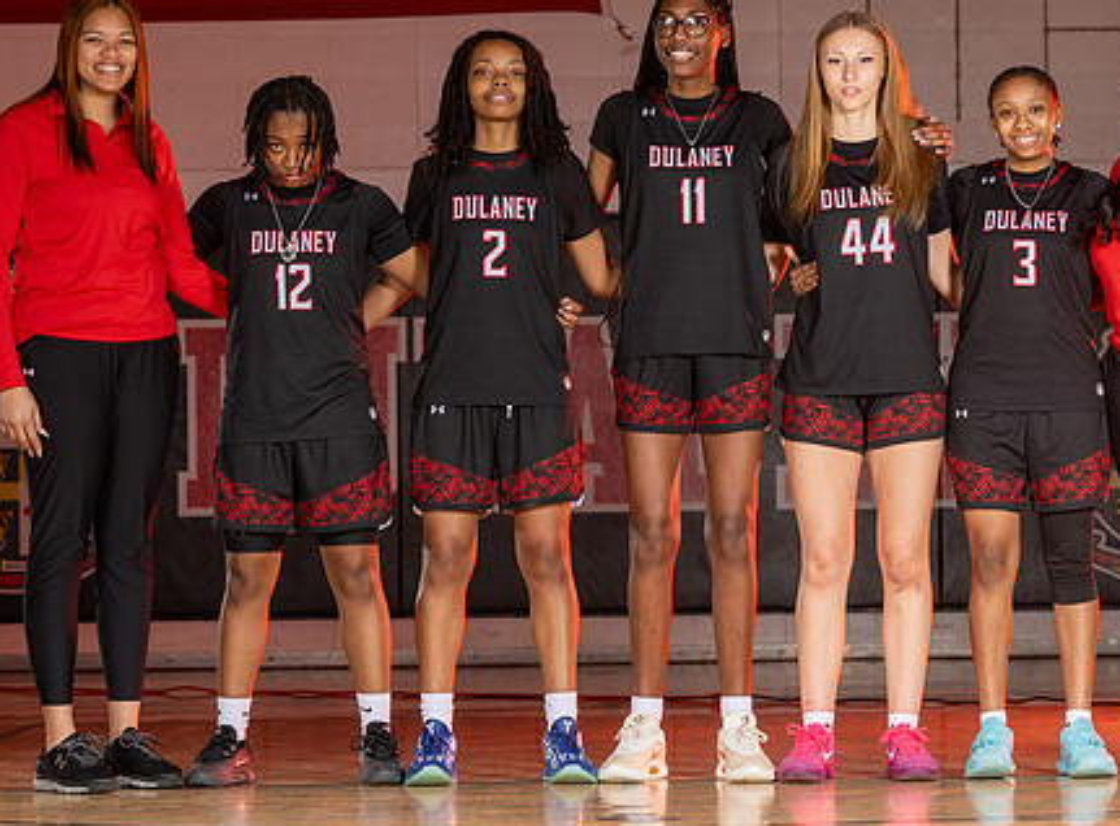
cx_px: 871
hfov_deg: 13.2
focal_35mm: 150
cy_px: 390
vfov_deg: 9.8
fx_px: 4825
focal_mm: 82
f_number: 6.3
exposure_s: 1/200
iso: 80
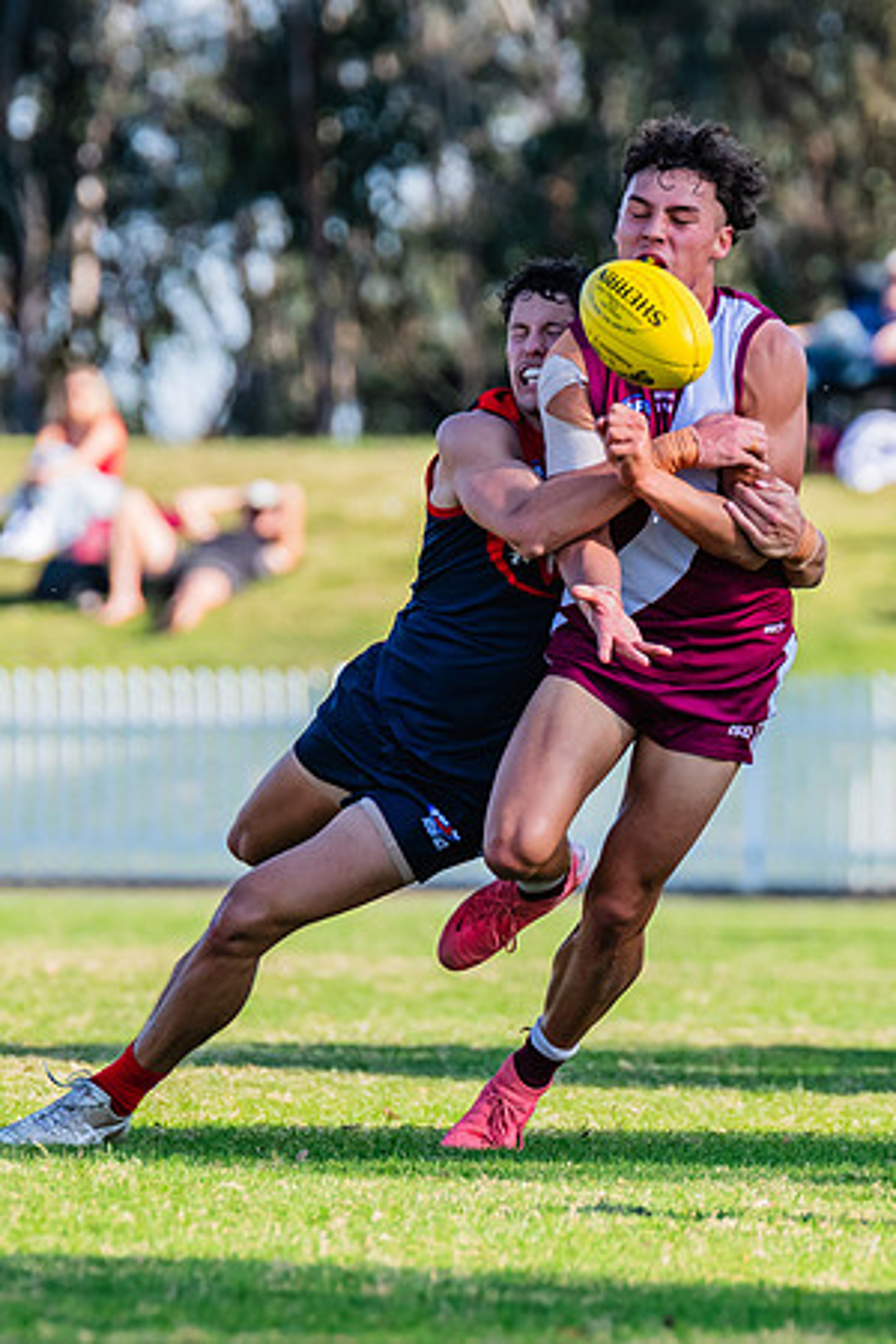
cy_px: 668
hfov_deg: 1.8
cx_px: 553
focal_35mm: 743
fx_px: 27747
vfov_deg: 2.8
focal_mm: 380
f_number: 7.1
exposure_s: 1/1600
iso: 800
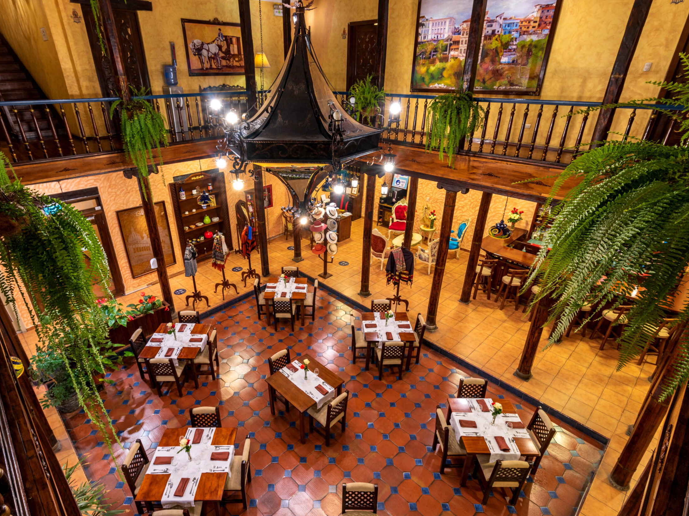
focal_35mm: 19
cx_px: 312
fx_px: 378
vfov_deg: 68.7
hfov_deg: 84.4
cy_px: 262
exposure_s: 2
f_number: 10
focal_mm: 17
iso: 200
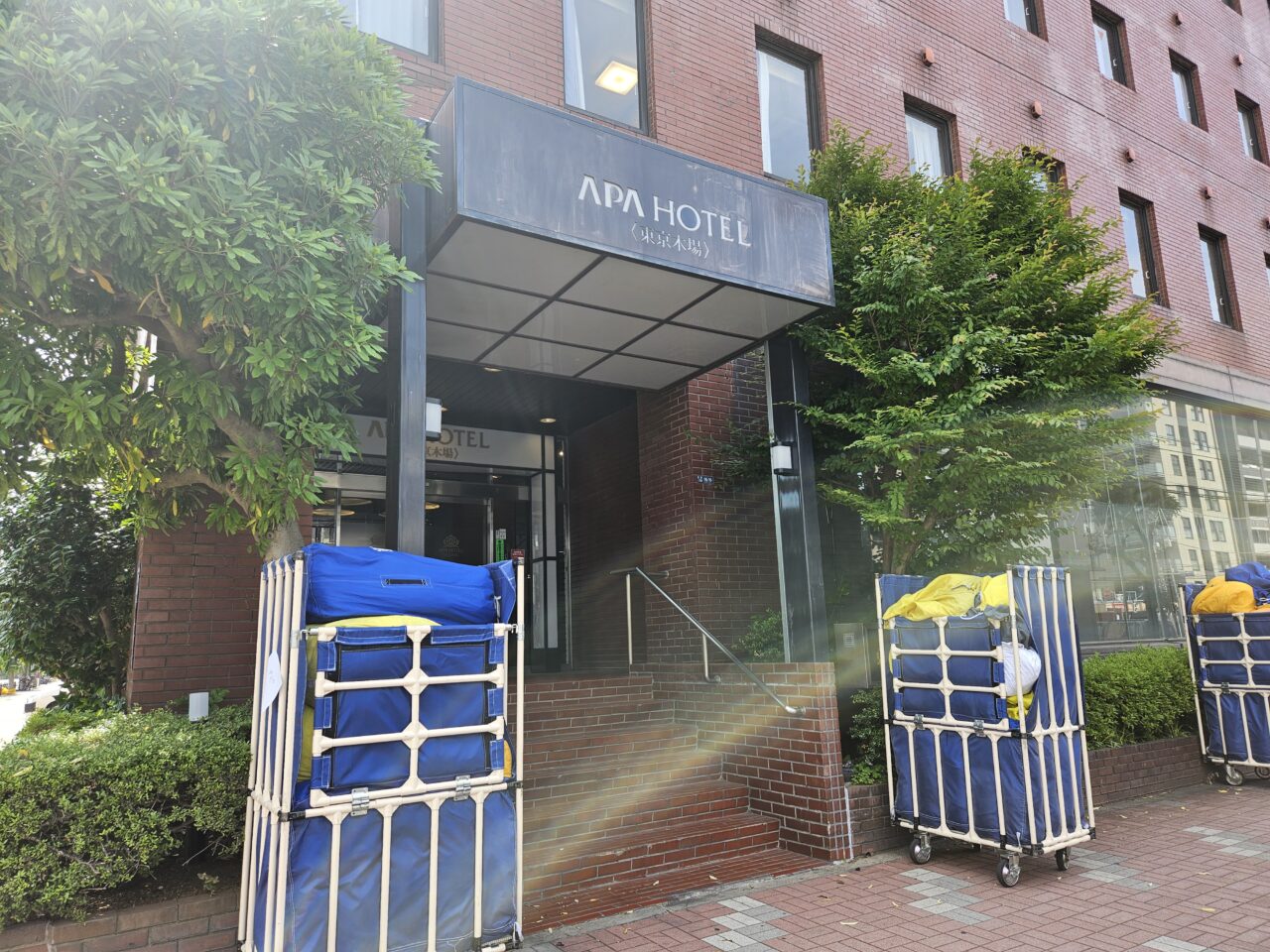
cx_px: 635
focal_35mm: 23
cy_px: 476
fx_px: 844
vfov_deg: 58.9
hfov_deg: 73.9
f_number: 1.8
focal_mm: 5.4
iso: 25
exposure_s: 1/299
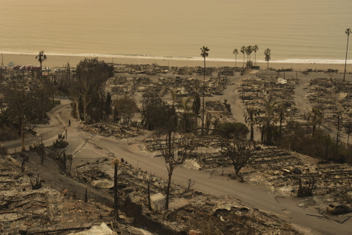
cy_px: 119
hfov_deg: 37.3
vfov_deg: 25.5
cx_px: 137
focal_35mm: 53
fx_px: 518
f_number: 4.5
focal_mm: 42
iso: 250
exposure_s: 1/800
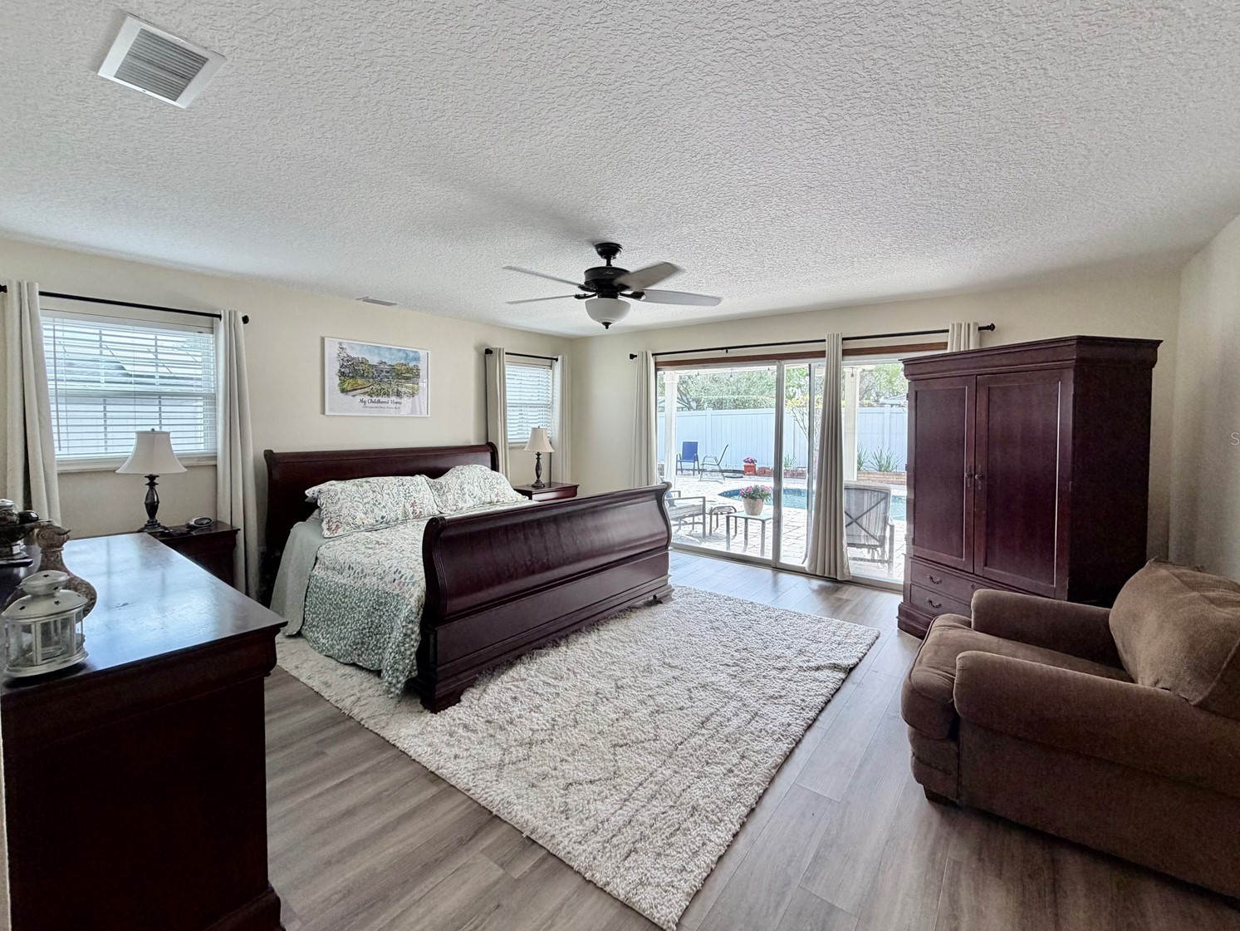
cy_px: 438
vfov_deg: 81.7
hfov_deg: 98.1
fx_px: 537
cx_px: 645
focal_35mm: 15
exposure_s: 1/121
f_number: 2.2
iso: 125
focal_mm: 2.22
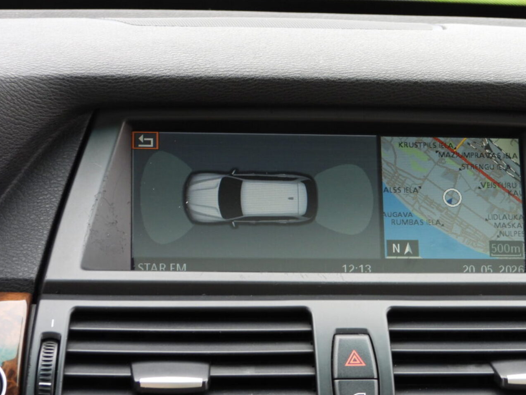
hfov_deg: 18.4
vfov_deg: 13.8
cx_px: 314
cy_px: 221
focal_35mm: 107
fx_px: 1626
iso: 220
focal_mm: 15.3
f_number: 3.5
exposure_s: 1/60
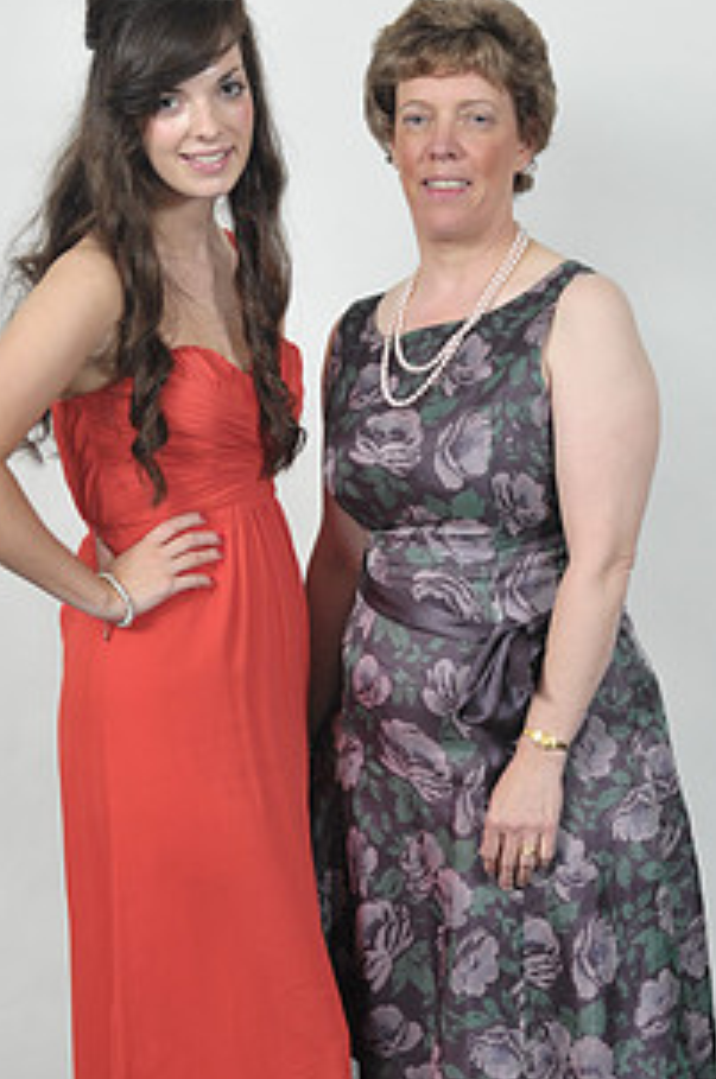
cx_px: 346
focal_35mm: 92
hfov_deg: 14.8
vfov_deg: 22.1
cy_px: 669
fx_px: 2754
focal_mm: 48
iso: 1000
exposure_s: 1/160
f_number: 7.1
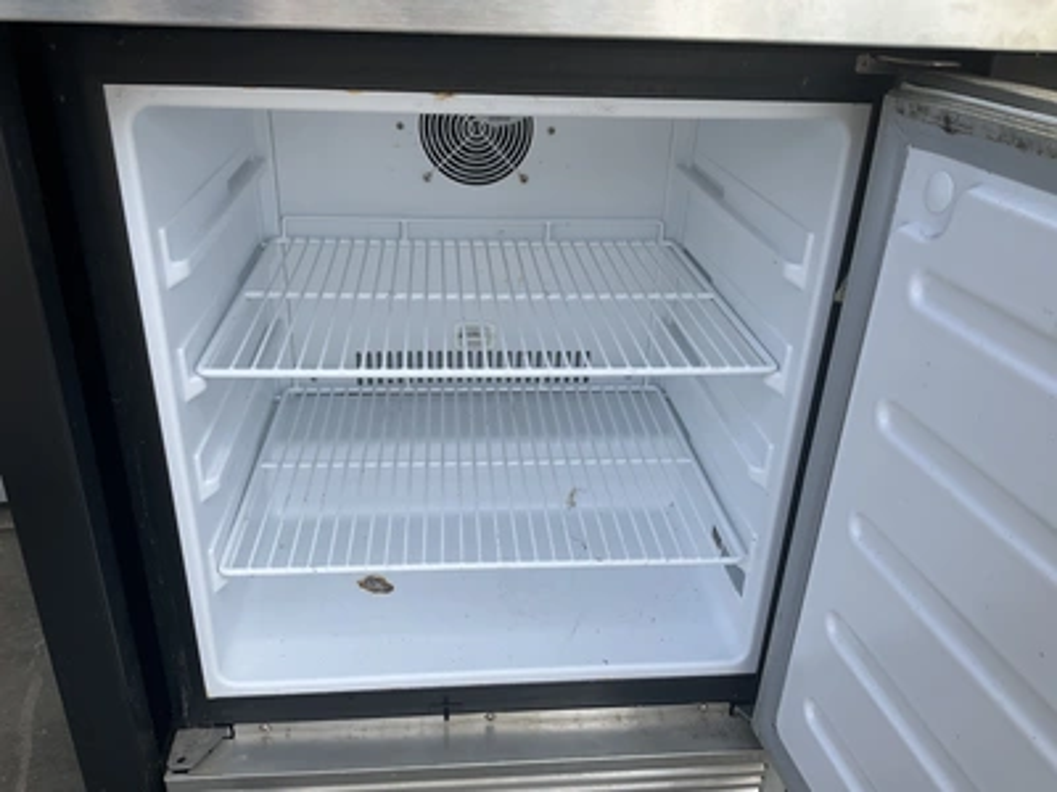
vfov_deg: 48.2
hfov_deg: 61.7
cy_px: 396
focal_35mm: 29
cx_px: 528
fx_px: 886
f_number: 1.8
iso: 25
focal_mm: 3
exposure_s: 1/545
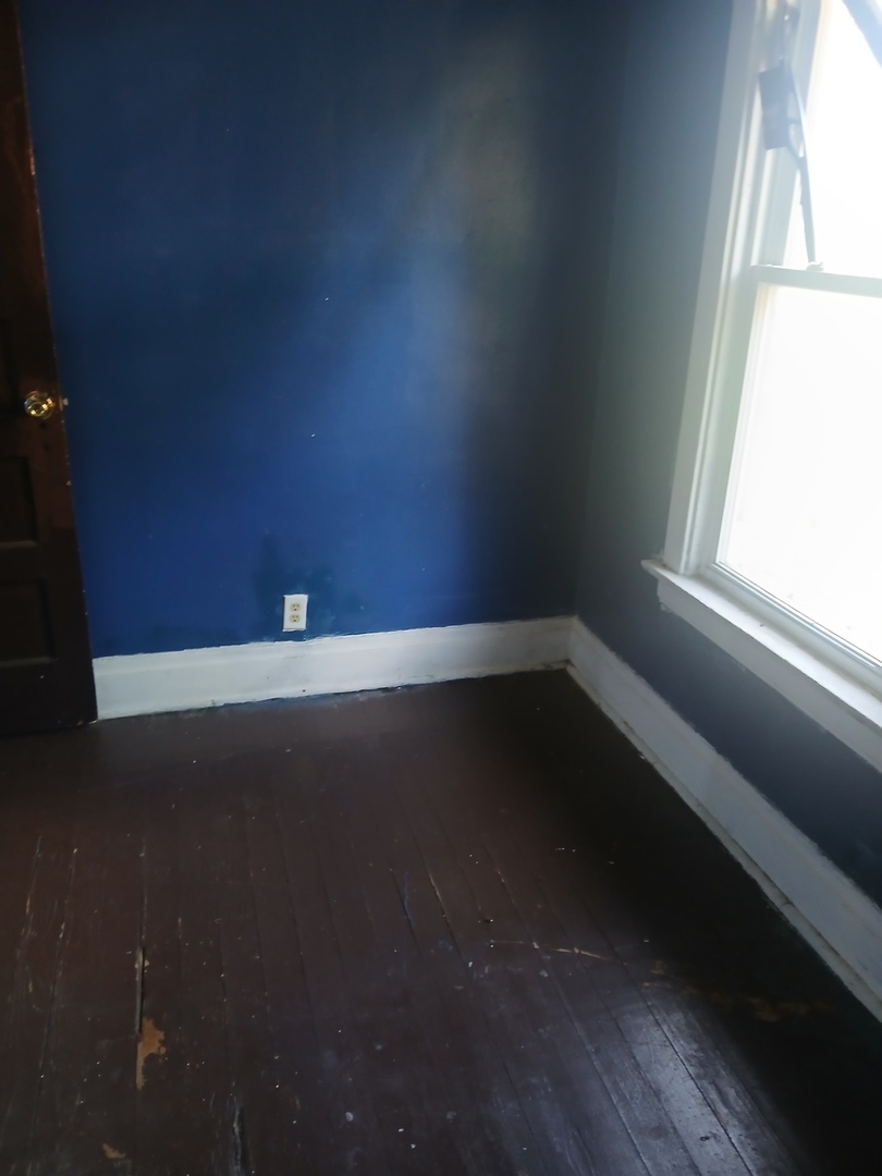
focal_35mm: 26
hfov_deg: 53.1
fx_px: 883
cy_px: 588
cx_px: 441
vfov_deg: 67.3
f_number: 1.8
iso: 320
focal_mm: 3.98
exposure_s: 1/24
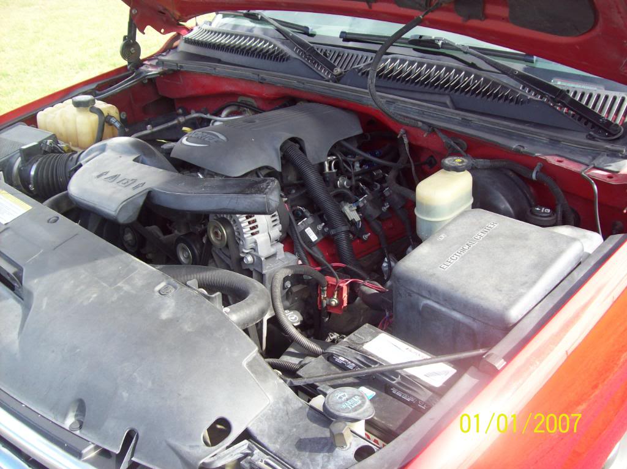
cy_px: 234
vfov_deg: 39.6
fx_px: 652
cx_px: 314
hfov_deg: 51.4
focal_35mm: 36
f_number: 2.7
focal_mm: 6
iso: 80
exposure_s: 1/159
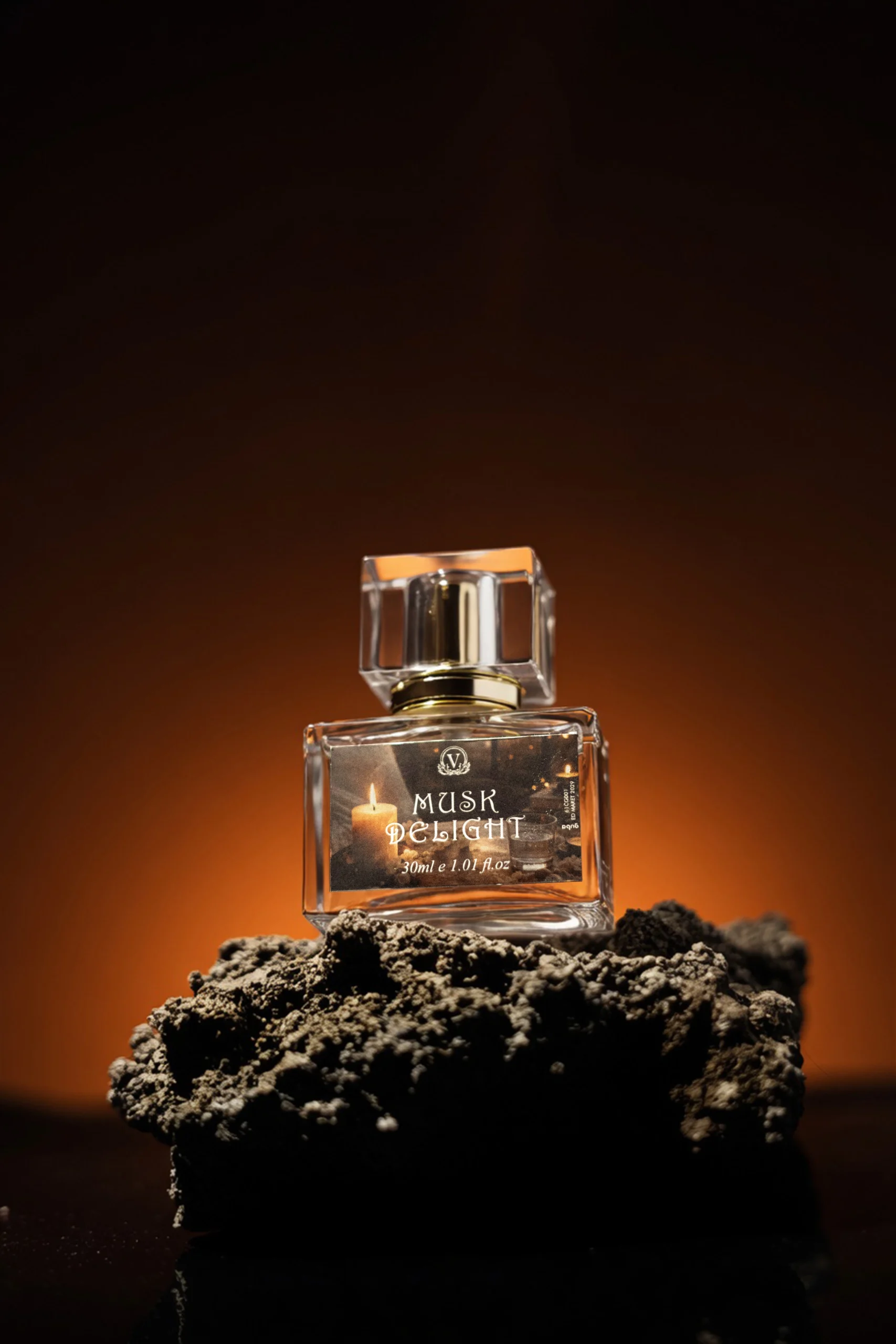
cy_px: 672
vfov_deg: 39.6
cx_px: 448
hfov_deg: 27.0
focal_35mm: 50
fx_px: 1866
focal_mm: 50
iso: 1600
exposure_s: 1/2000
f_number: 2.5
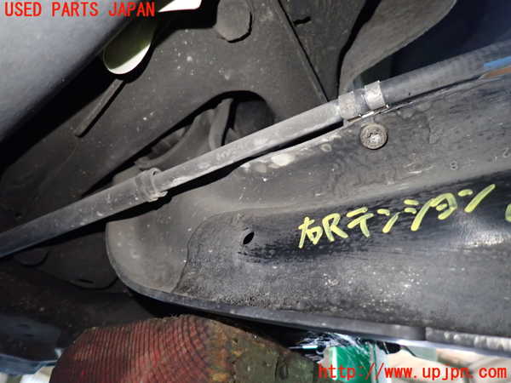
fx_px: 369
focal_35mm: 25
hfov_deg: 69.4
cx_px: 256
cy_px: 192
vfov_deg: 54.9
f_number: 2
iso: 500
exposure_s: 1/30
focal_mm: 4.5
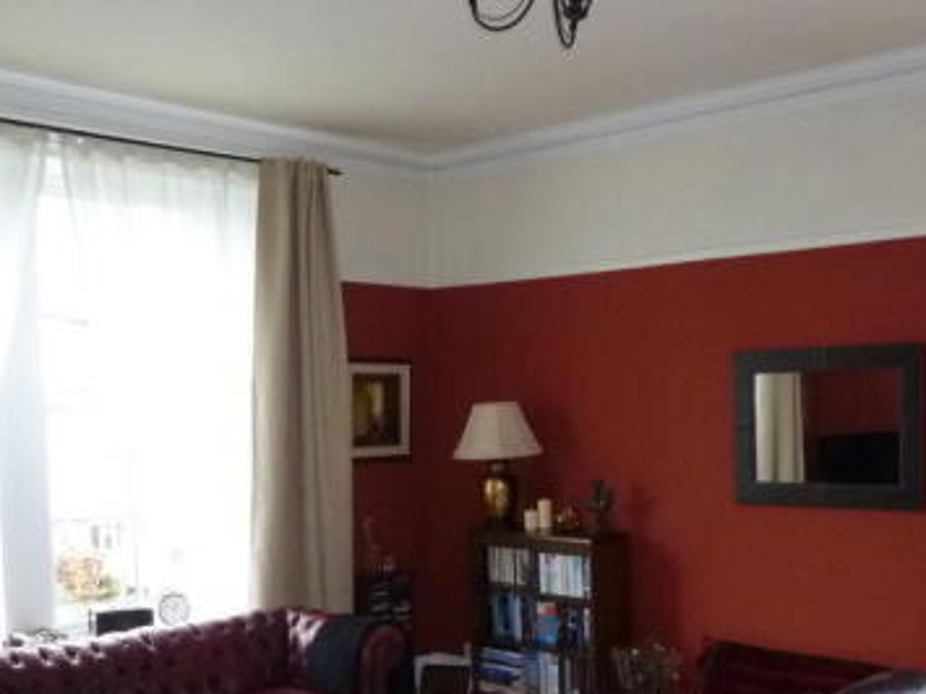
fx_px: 1096
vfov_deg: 34.5
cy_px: 507
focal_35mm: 41
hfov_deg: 45.8
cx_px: 484
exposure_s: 1/30
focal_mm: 4.5
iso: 400
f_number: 3.3
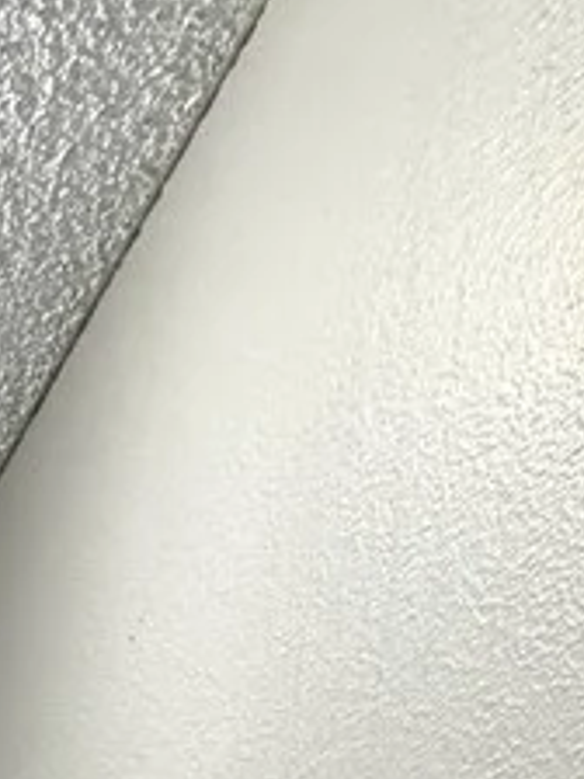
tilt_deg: -8.0
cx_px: -570
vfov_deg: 17.8
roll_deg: +1.6
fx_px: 1440
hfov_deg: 17.1
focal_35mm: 64
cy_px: 1641
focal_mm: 2.22
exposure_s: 1/60
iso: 200
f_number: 2.2
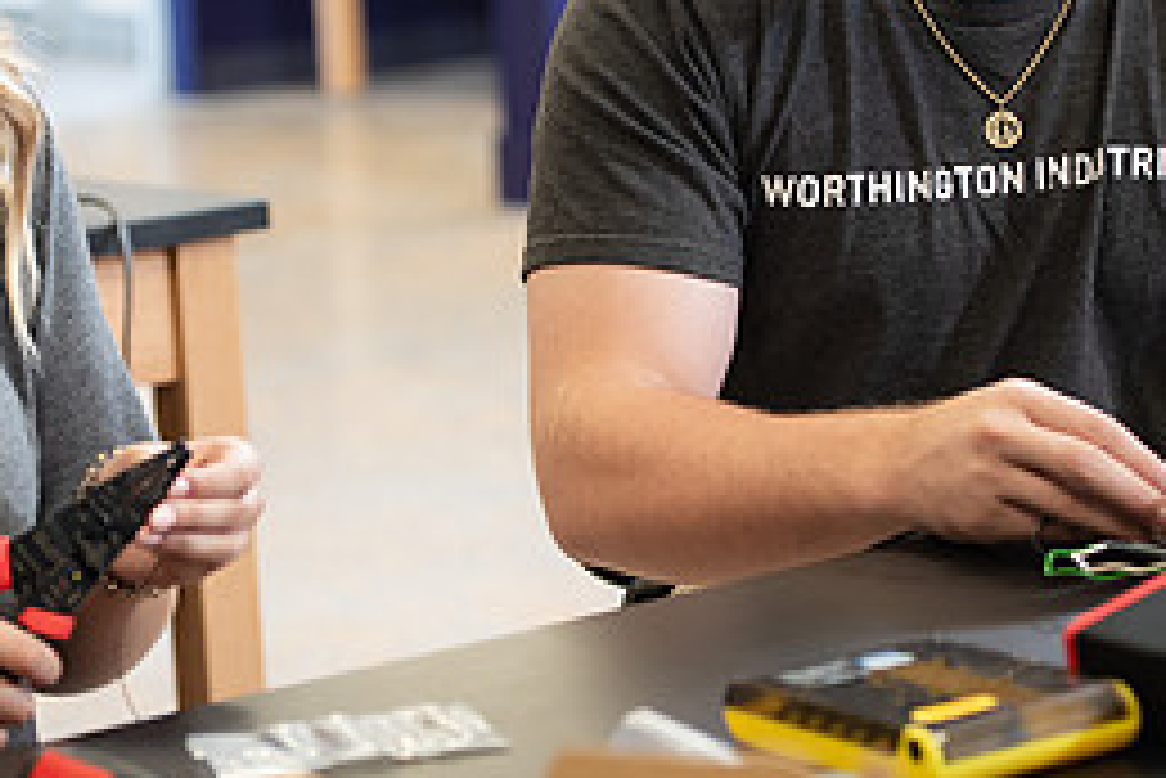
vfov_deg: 8.7
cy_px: 178
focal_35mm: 157
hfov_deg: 13.1
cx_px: 500
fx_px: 5088
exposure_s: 1/160
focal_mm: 70
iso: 800
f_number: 3.5
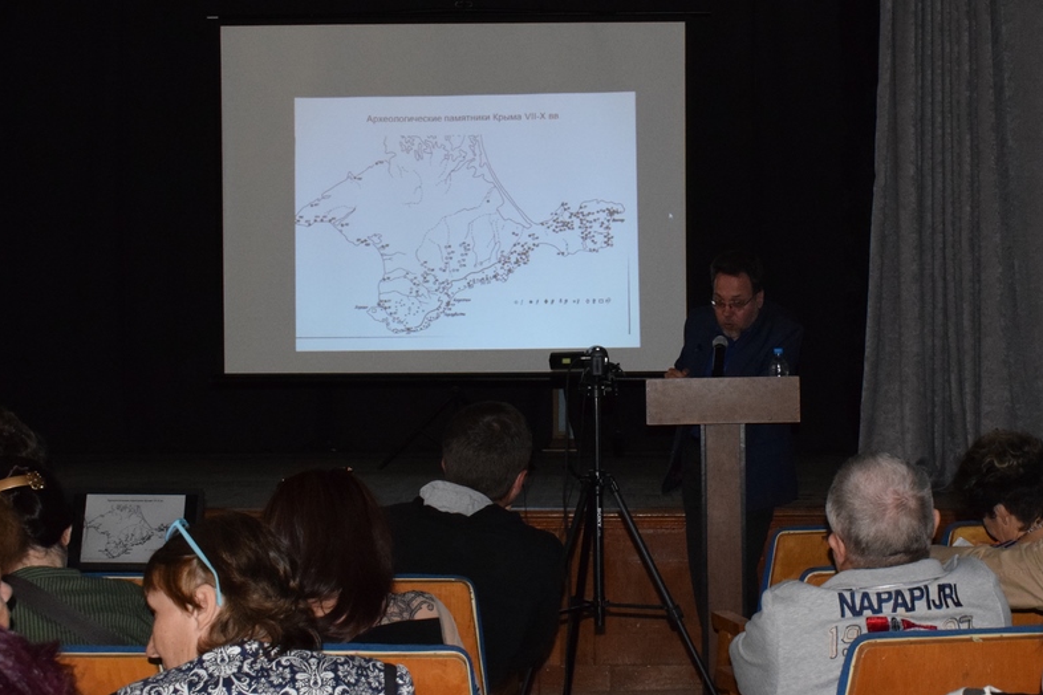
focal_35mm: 64
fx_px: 1846
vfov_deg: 21.3
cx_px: 665
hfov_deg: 31.4
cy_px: 318
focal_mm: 29
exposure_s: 1/200
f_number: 10
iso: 3200
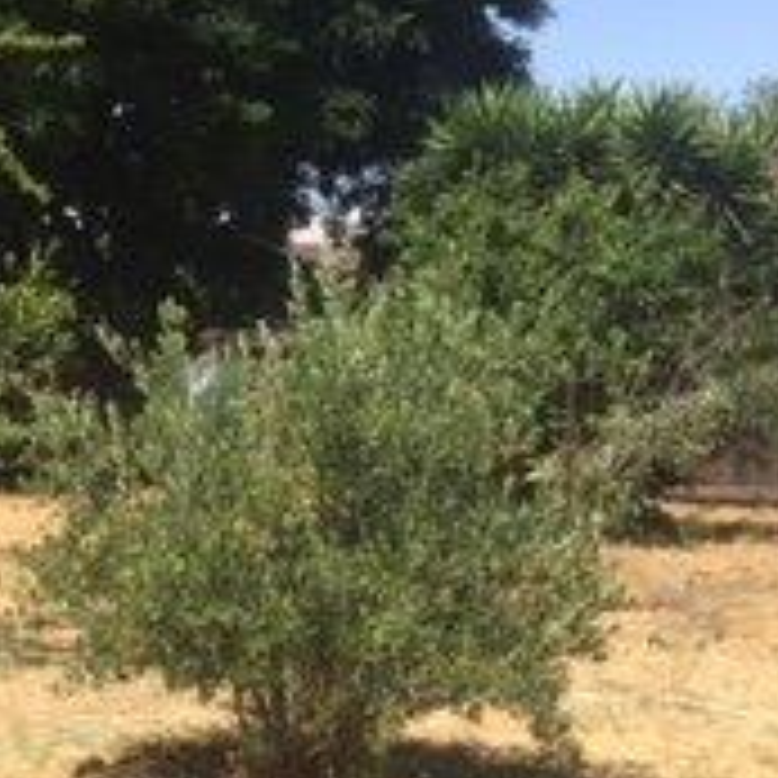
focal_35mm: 95
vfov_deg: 18.2
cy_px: 526
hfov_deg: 16.0
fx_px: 2416
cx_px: -549
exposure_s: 1/1319
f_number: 2.2
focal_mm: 4.15
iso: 32
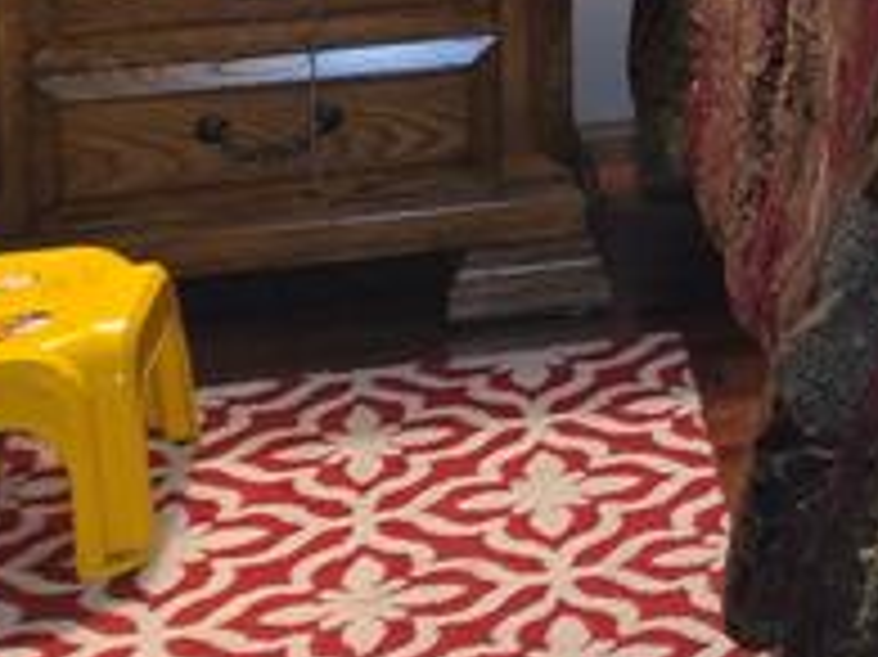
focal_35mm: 121
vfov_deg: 11.3
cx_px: 1589
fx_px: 3067
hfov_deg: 14.3
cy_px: -567
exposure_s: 1/12
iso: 200
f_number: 1.8
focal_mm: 5.4
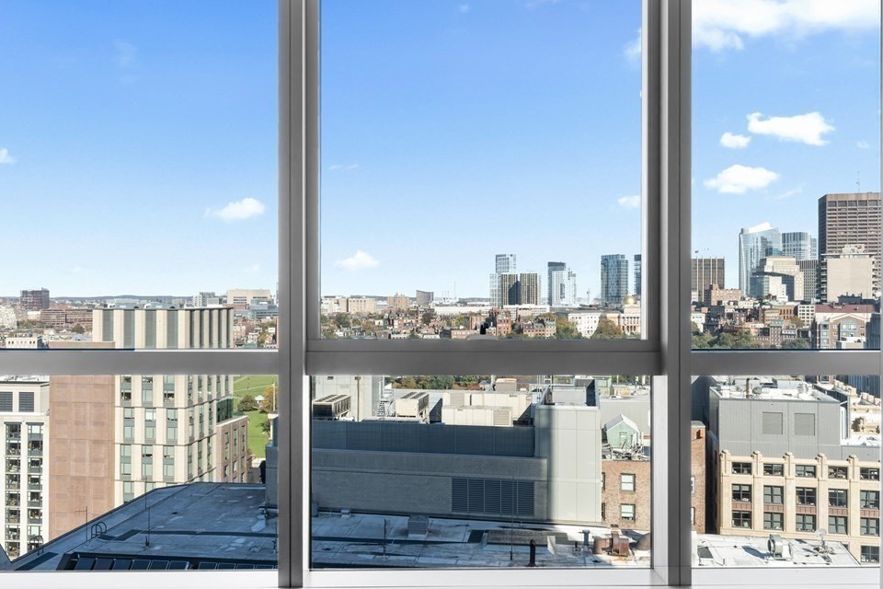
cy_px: 311
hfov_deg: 58.7
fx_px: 785
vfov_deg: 41.1
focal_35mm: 32
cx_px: 433
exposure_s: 1/30
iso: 320
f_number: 11
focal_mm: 30
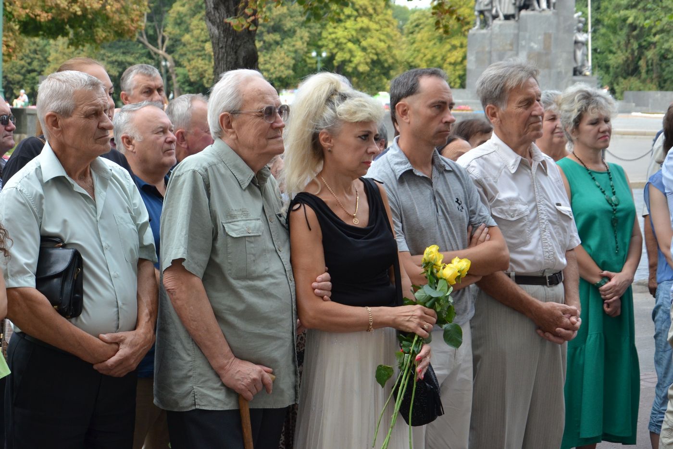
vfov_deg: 22.6
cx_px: 336
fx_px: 1121
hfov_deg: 33.4
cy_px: 224
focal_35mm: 60
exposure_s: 1/320
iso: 400
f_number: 8
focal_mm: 40
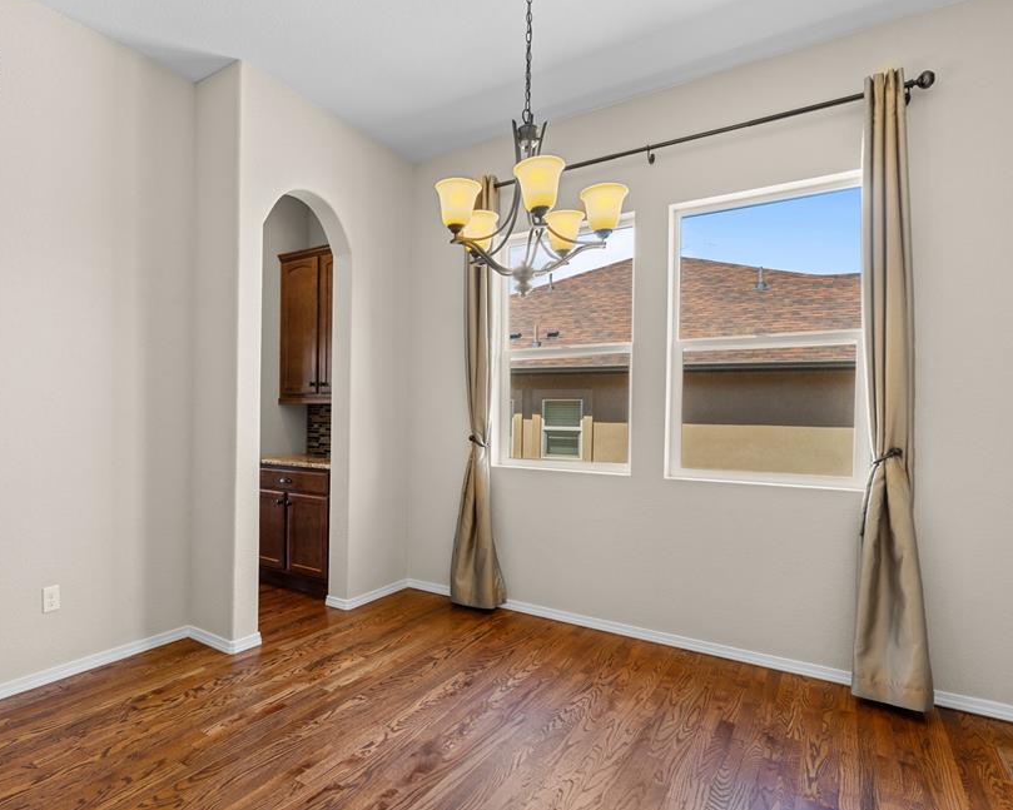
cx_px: 392
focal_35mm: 19
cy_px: 414
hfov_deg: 80.8
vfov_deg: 69.7
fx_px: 582
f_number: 8
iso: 320
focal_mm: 10.9
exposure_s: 1/3
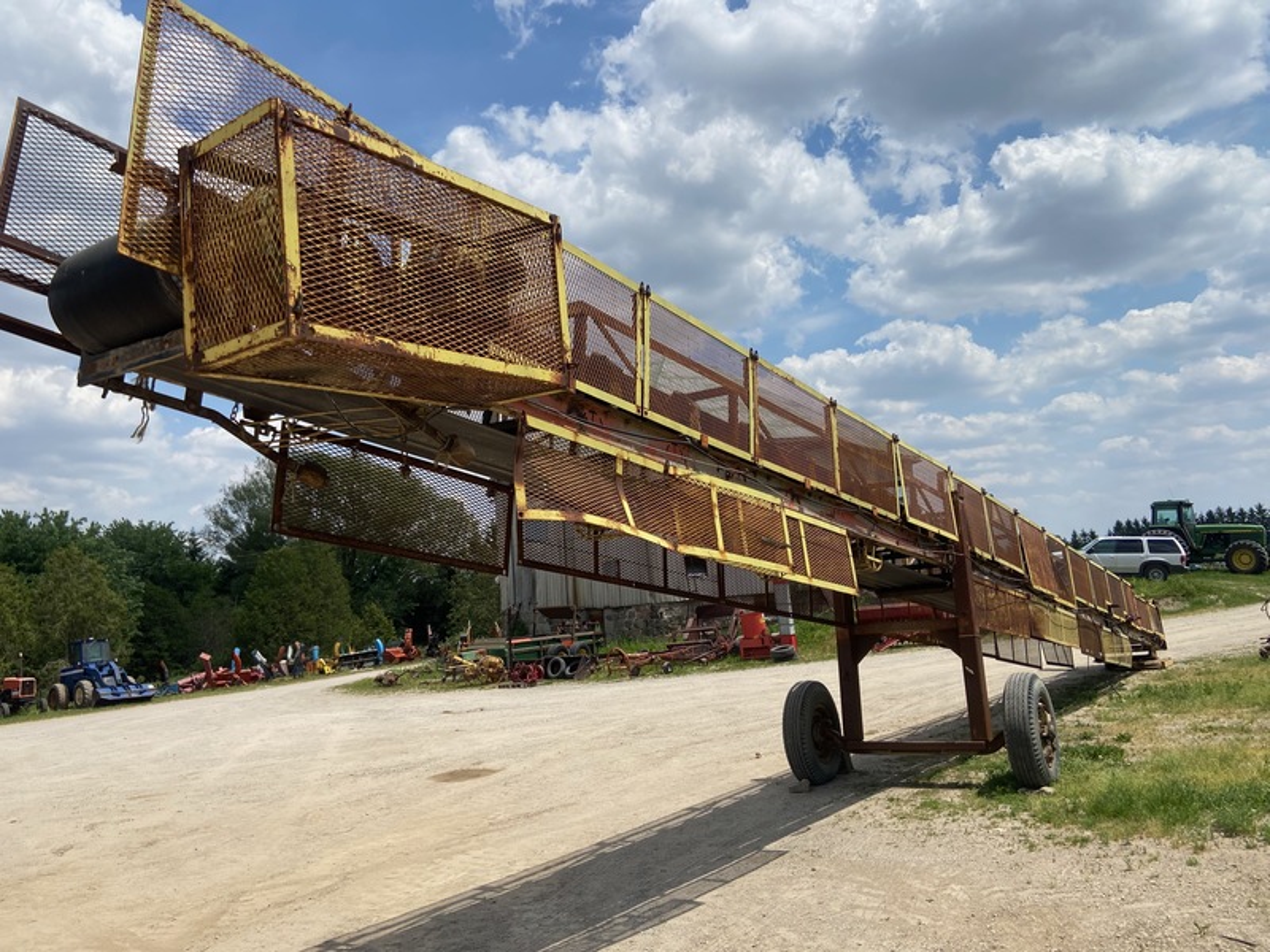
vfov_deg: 53.1
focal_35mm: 26
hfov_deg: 67.3
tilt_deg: +6.4
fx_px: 954
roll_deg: +4.2
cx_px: 635
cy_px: 476
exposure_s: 1/4808
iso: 32
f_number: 1.8
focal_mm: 4.25
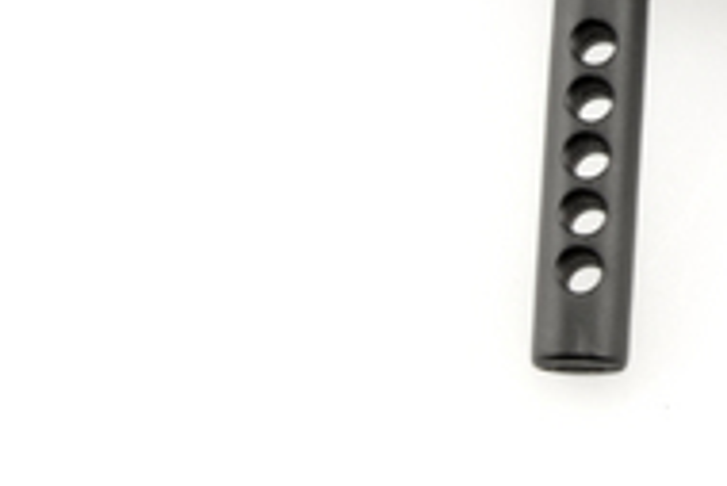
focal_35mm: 253
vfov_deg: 5.3
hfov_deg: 7.9
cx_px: 1324
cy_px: -505
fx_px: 5113
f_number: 32
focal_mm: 40
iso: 100
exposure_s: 1.6
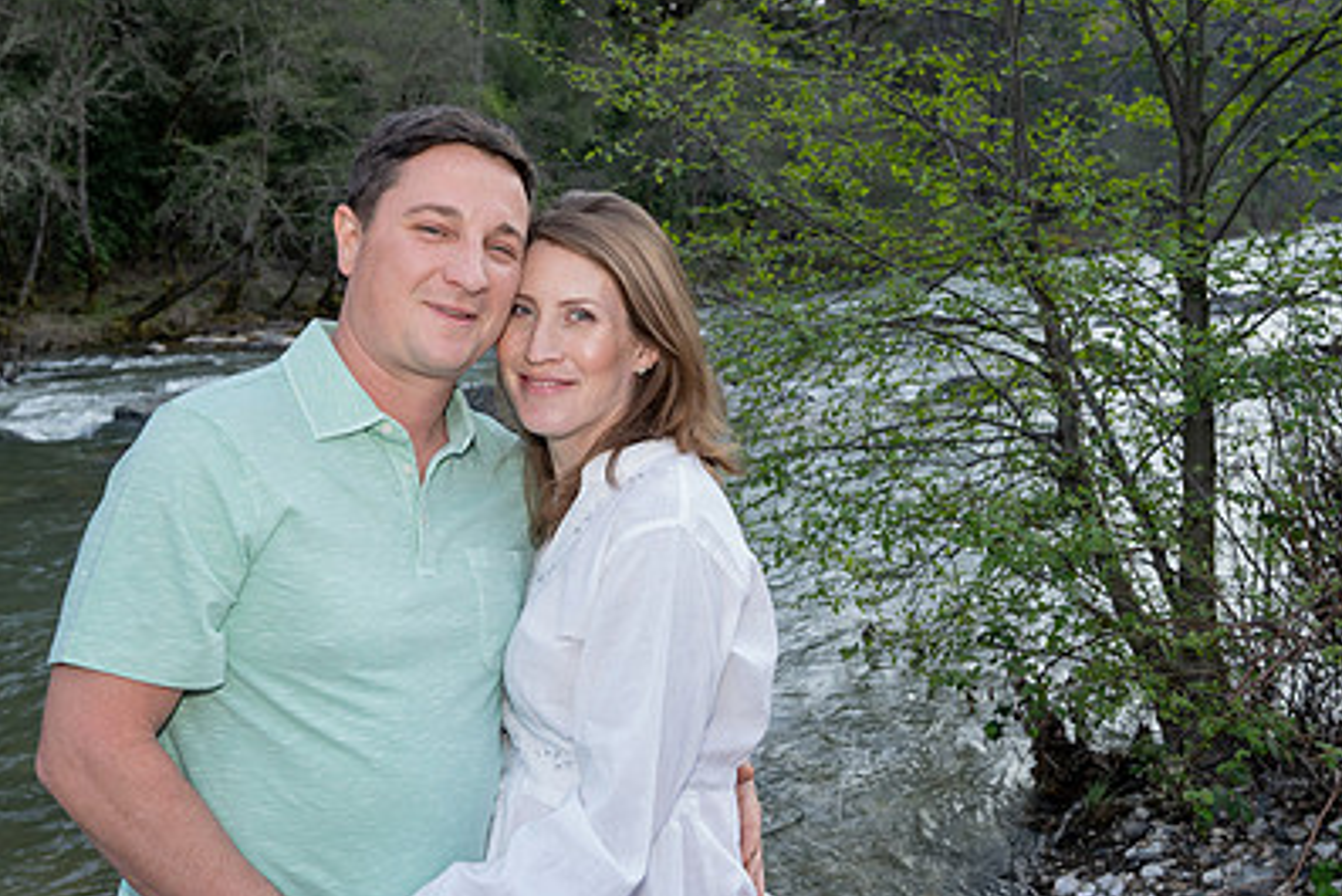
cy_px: 475
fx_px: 1417
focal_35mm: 38
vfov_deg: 35.1
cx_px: 571
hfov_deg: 50.5
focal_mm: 26
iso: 800
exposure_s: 1/250
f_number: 5
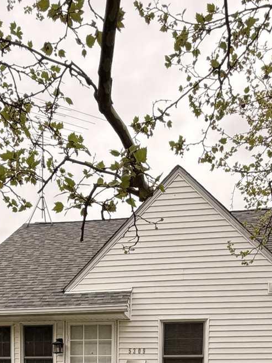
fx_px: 513
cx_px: 115
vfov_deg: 31.3
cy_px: 457
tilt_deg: -5.4
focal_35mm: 49
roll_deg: -0.6
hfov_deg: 29.7
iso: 64
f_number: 2.2
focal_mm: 2.22
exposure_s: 1/445
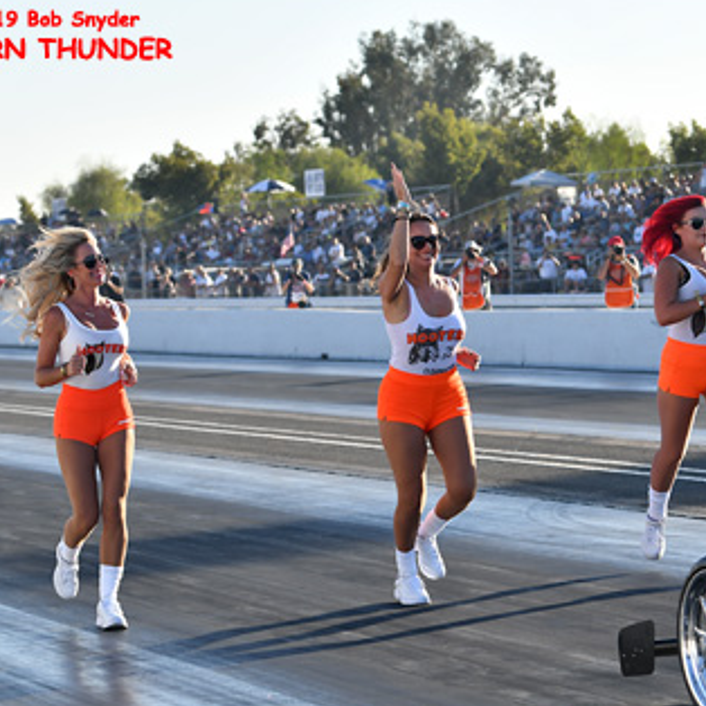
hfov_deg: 12.3
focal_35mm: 142
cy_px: 360
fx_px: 3277
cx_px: 380
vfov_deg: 12.3
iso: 160
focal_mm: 70
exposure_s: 1/1000
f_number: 4
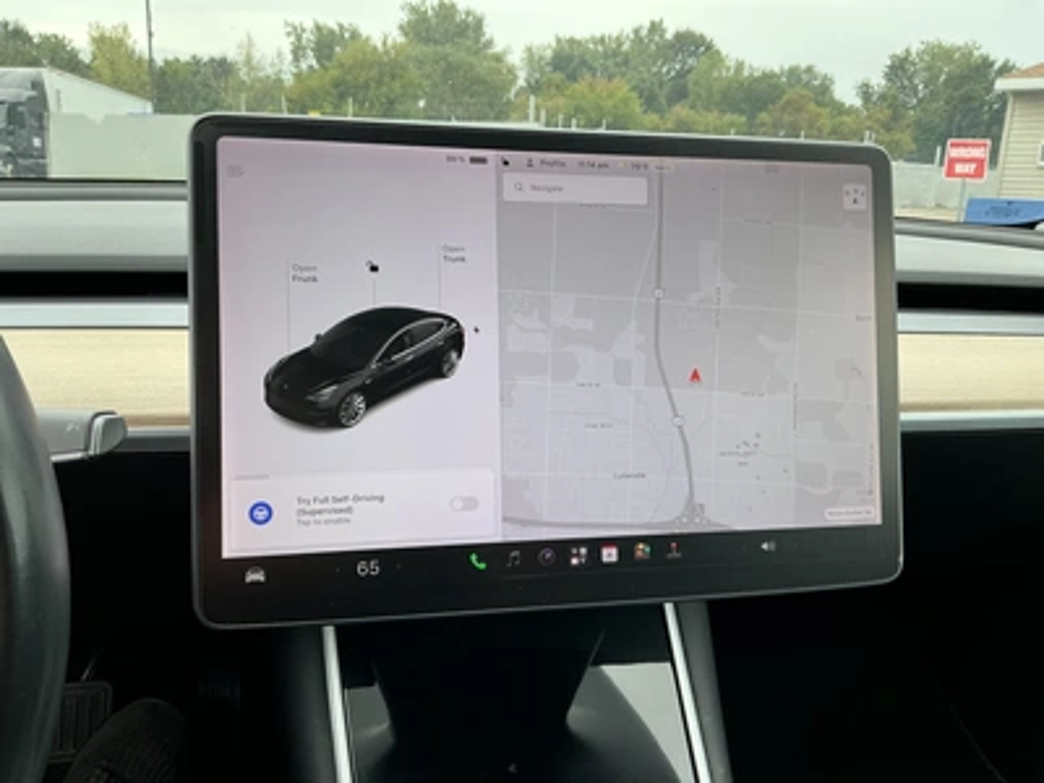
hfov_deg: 63.4
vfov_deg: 49.7
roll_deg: -1.2
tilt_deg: -14.5
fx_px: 844
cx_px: 522
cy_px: 392
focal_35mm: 28
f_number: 1.8
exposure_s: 1/145
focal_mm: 3
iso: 20
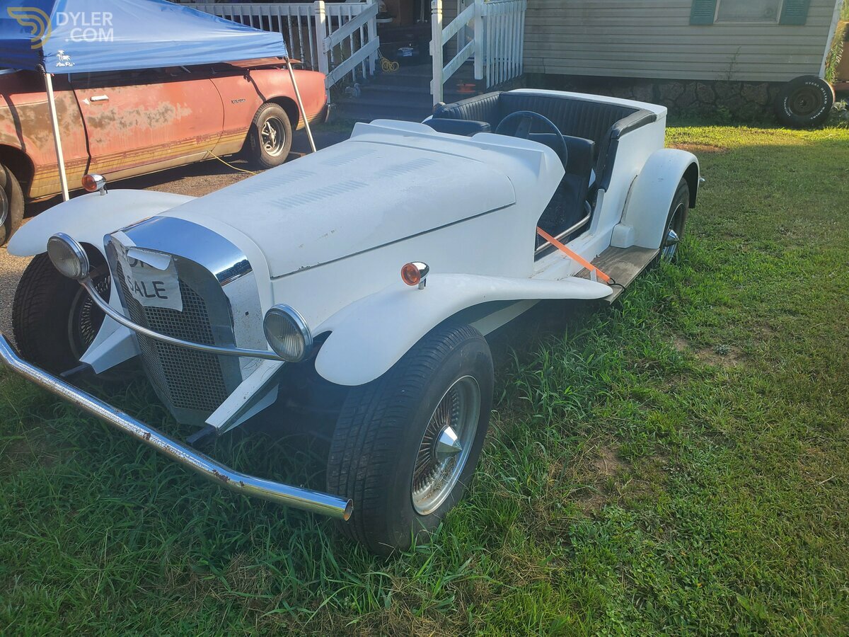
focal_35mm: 26
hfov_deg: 67.3
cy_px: 318
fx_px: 638
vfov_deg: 53.1
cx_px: 424
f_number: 2.4
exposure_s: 1/531
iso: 50
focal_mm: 4.3
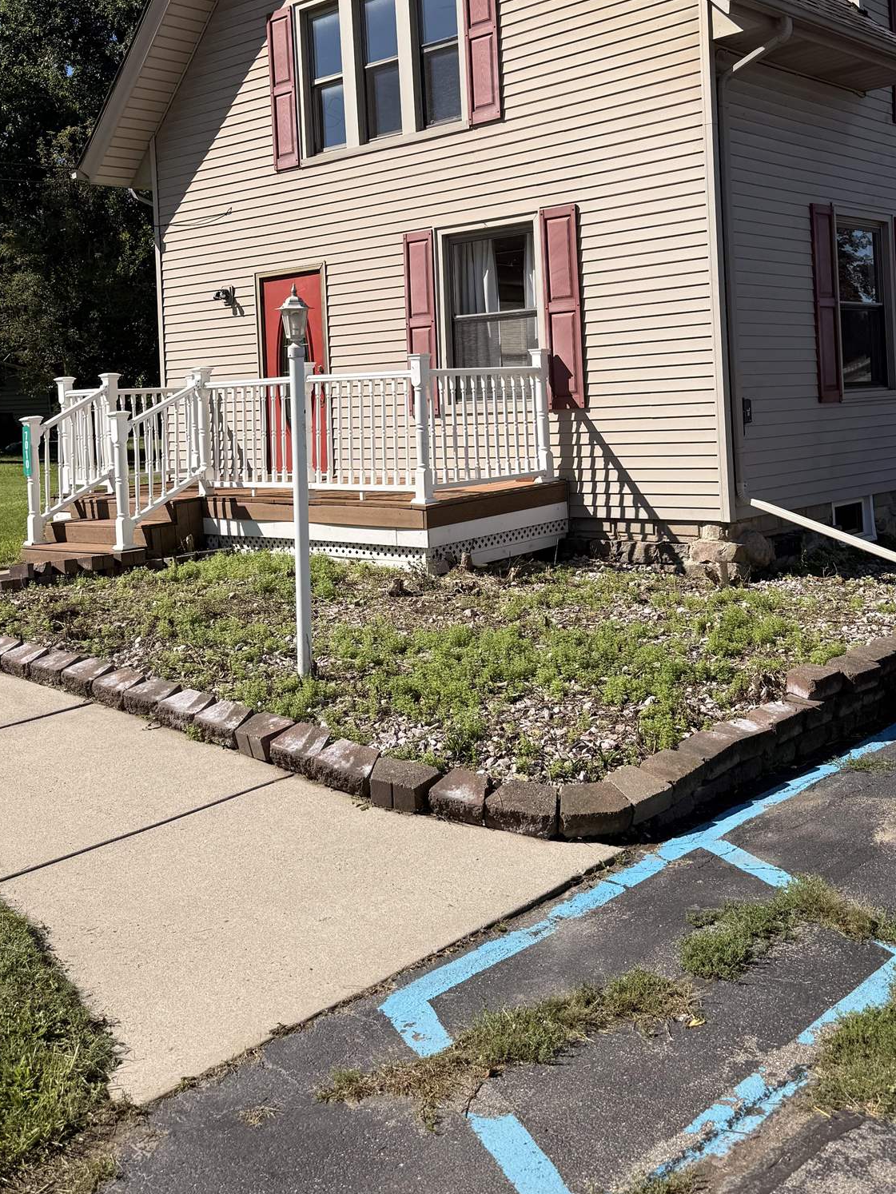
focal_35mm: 37
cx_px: 475
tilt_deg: +2.4
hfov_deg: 38.7
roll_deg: +2.8
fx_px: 1277
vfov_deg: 49.0
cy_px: 369
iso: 80
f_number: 1.78
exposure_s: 1/5714
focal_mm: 6.76
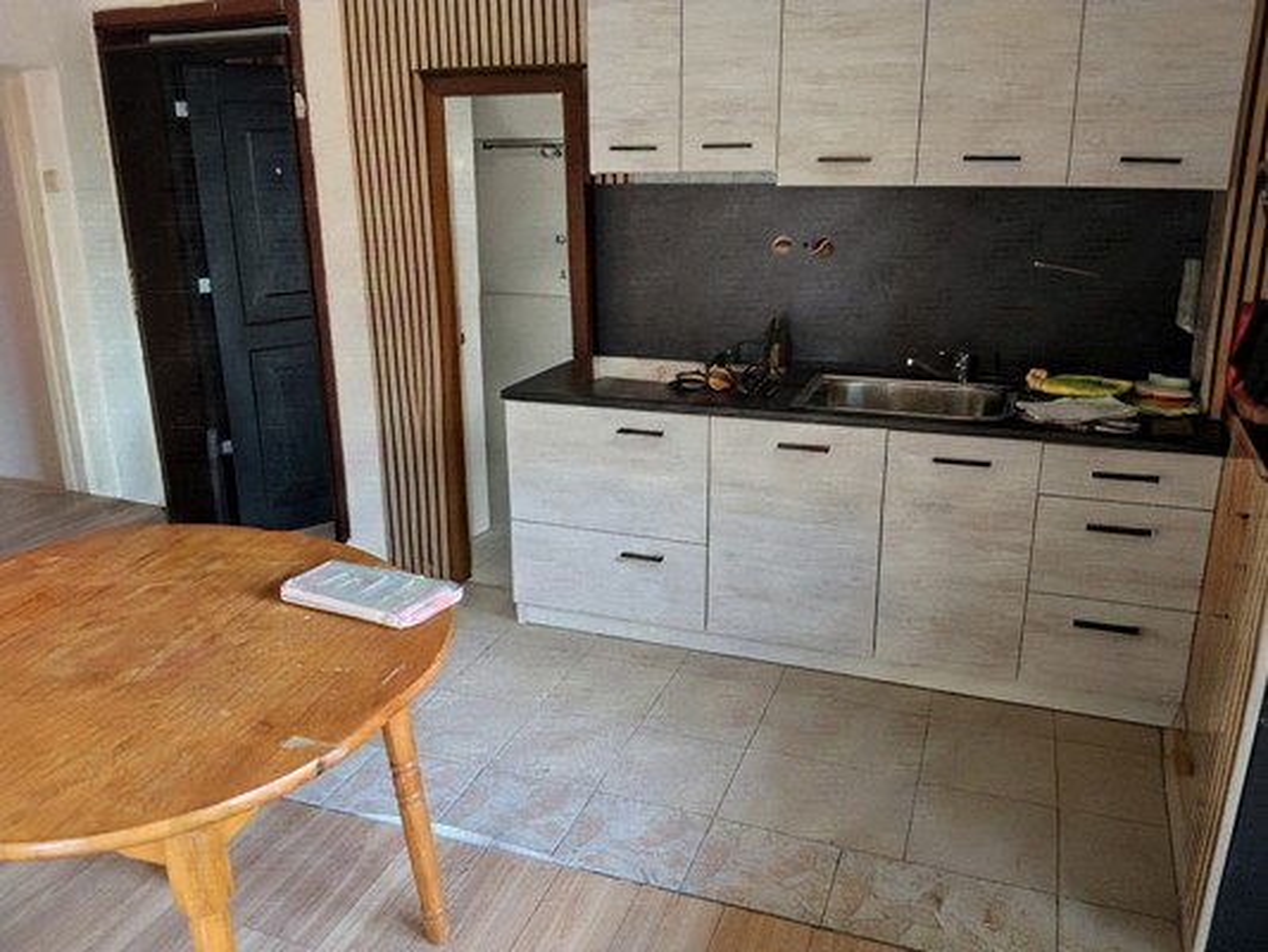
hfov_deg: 61.6
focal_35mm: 29
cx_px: 634
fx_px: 1063
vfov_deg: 48.2
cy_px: 476
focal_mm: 3.96
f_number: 1.8
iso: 125
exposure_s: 1/33.3
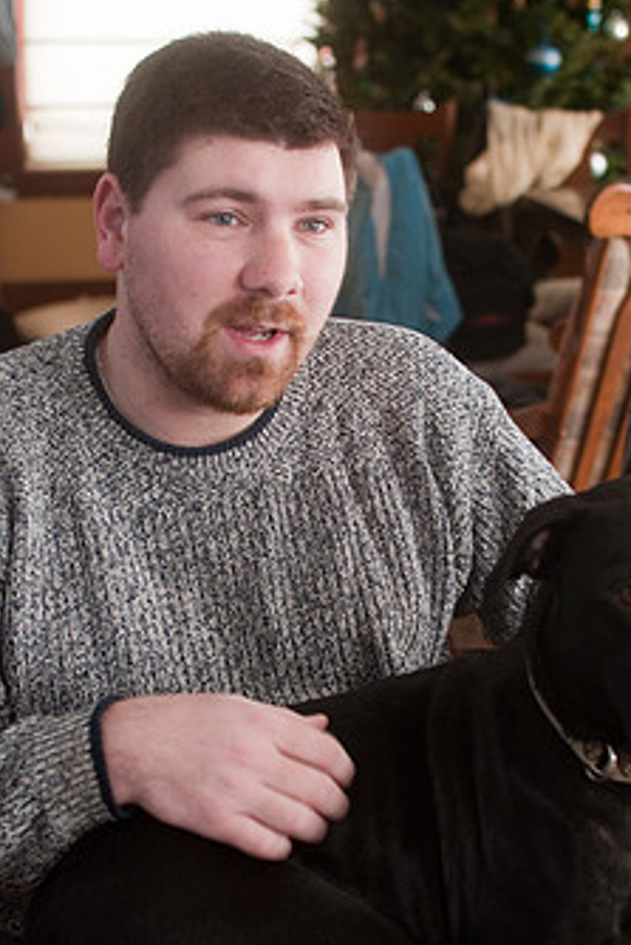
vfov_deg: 28.5
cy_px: 549
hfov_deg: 19.3
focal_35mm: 71
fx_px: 1856
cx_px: 398
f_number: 2.8
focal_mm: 35
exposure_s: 1/13
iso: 400
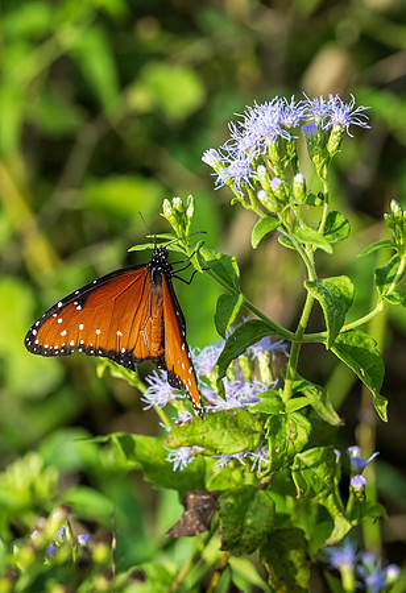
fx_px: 6447
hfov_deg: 3.6
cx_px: 177
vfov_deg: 5.3
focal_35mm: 388
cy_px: 261
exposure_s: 1/1600
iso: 1100
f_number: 7.1
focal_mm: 200
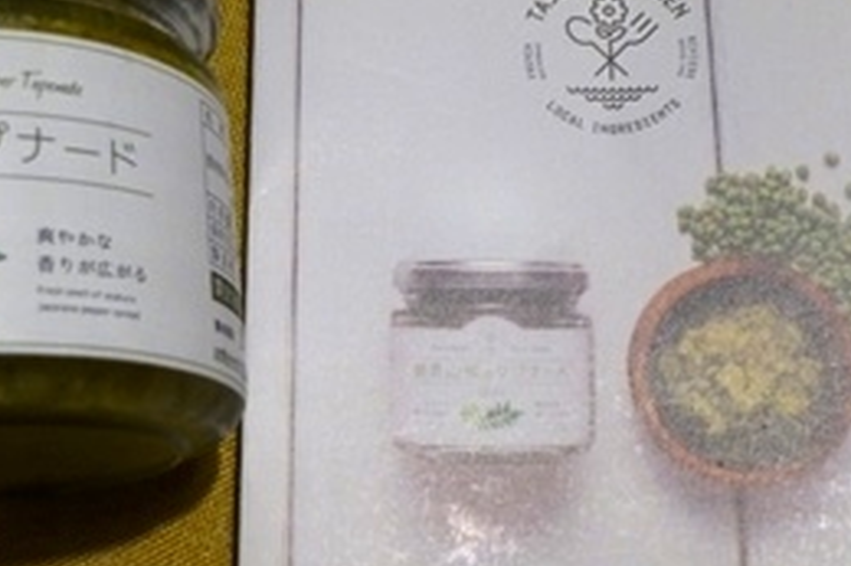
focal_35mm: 63
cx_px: 321
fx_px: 1488
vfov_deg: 21.5
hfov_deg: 31.8
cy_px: 268
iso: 400
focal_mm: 7.4
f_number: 3.8
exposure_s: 1/50
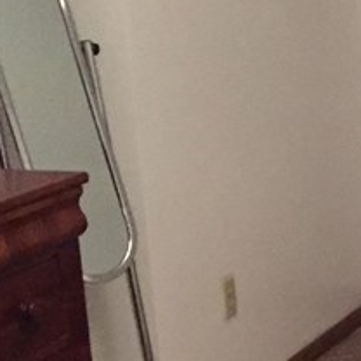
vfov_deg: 13.8
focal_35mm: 126
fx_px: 1487
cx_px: 771
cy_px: 292
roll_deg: -0.8
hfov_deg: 12.0
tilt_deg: -14.2
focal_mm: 4.15
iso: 320
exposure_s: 1/15
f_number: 2.2
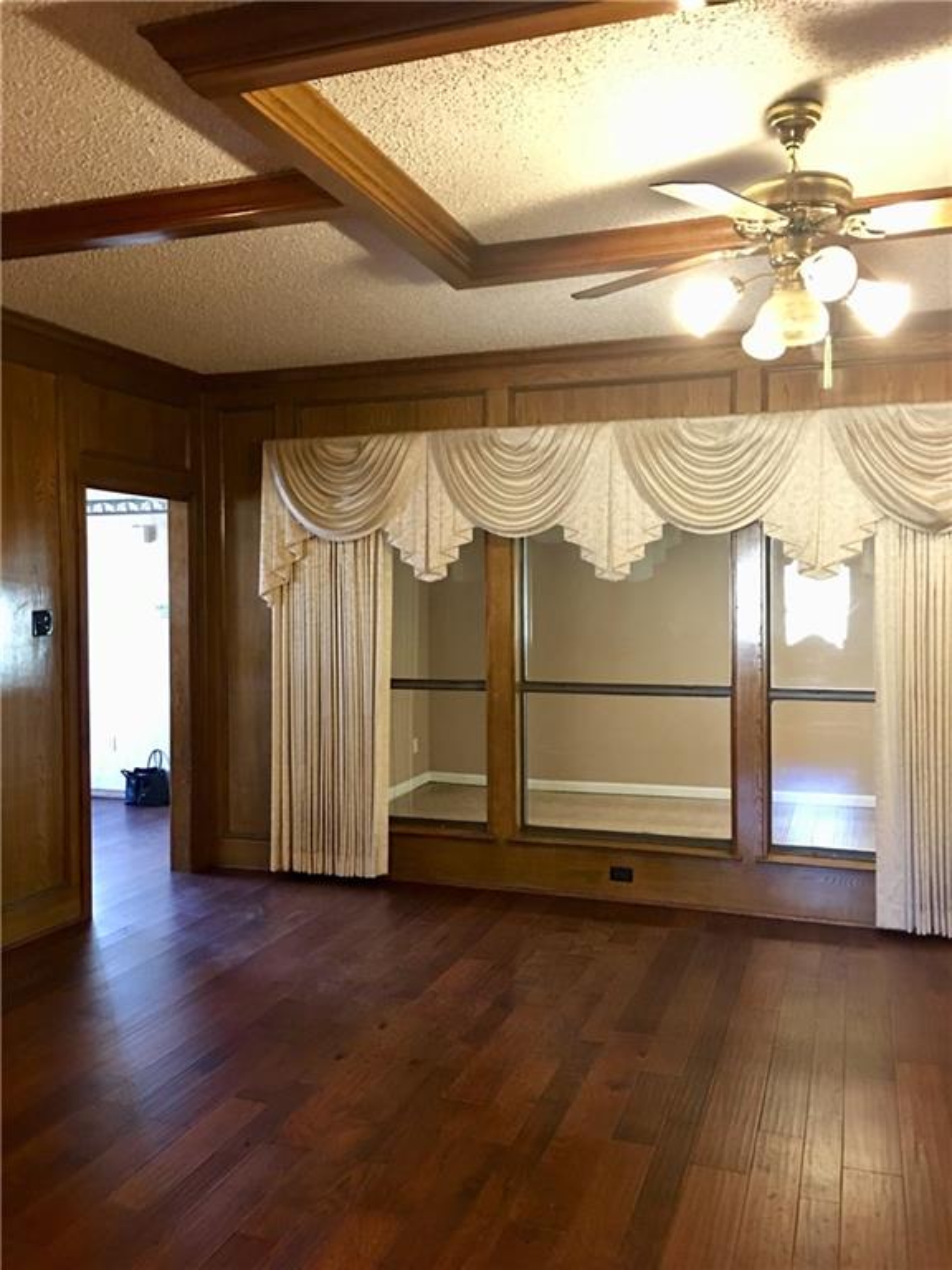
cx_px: 476
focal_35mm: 29
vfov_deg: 61.7
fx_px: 1063
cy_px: 635
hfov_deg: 48.2
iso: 64
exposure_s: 1/4
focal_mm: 4.15
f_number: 2.2
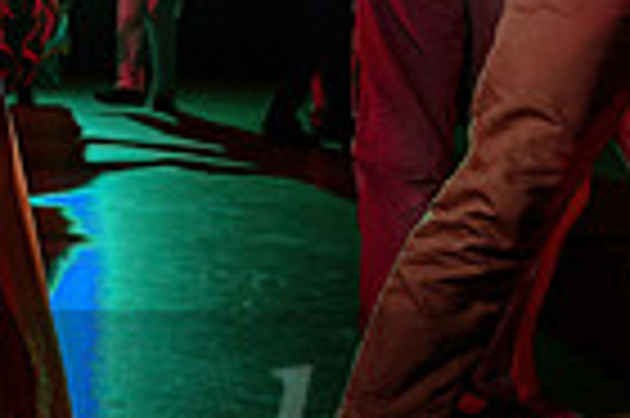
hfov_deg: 13.7
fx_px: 2535
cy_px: -262
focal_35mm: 145
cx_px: -134
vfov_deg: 9.1
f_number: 3.2
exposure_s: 1/60
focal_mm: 29
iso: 1000
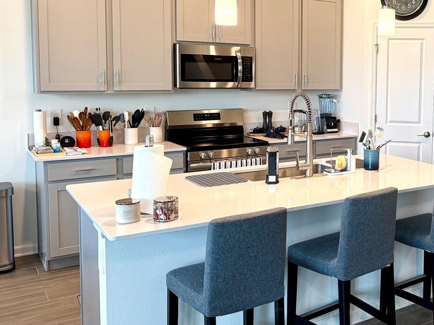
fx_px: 527
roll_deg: -0.6
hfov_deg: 42.2
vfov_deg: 34.1
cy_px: 110
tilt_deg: -4.3
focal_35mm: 42
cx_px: 363
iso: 160
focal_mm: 6.76
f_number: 1.78
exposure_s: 1/129
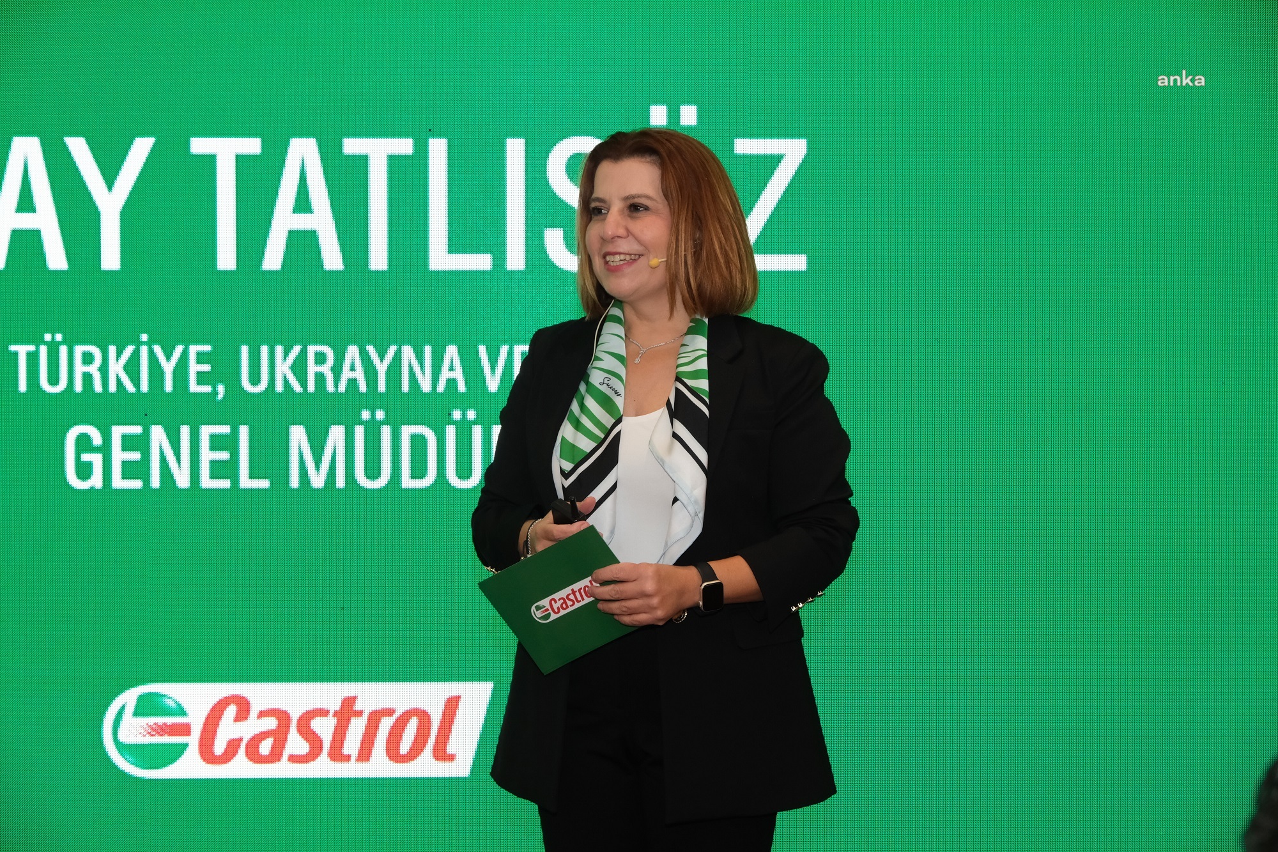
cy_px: 426
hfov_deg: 24.5
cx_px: 639
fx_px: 2946
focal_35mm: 83
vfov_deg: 16.5
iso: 1600
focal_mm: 55
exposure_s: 1/125
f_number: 4.5
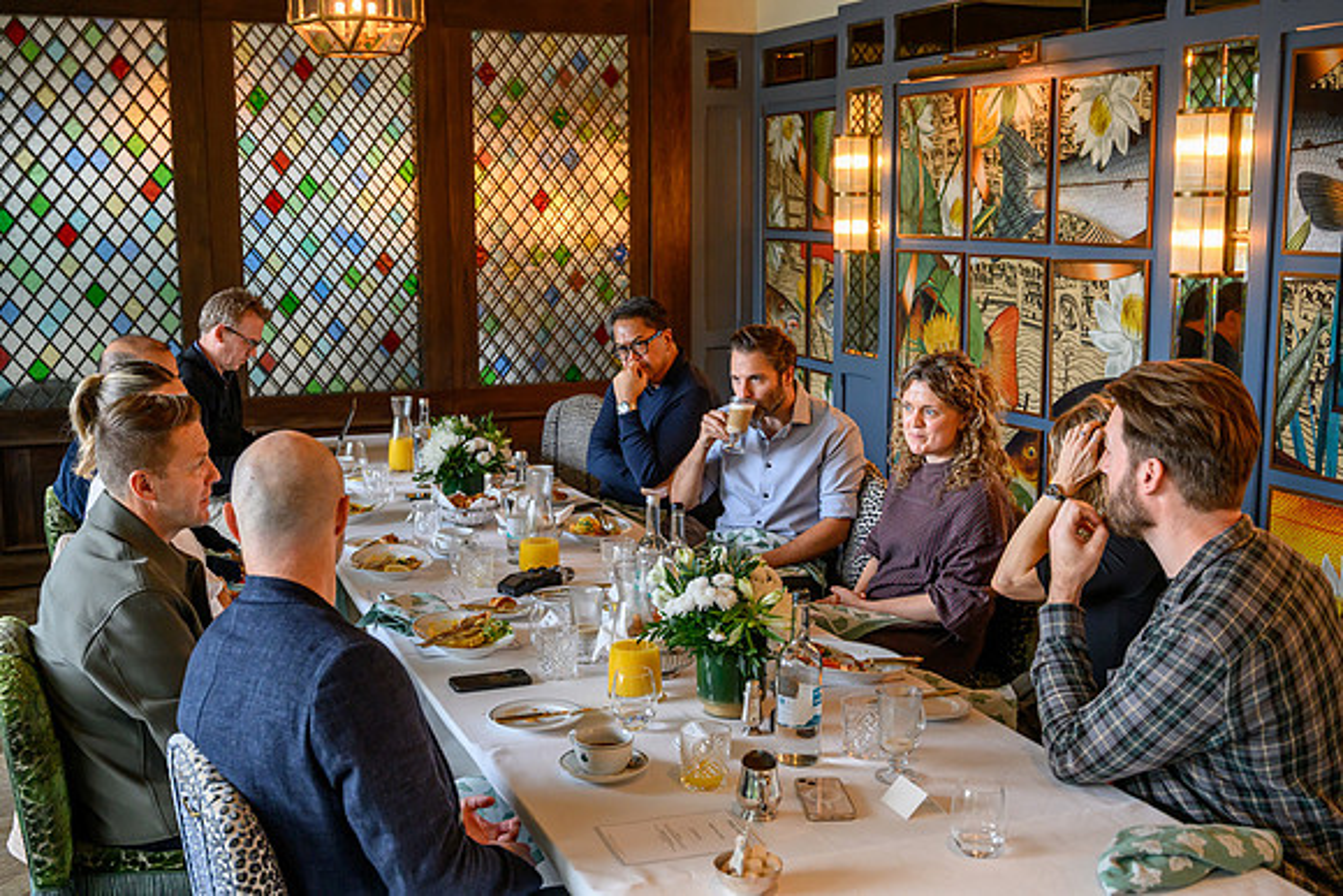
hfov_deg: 47.9
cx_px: 672
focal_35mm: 41
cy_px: 448
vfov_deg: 33.0
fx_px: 1513
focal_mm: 40
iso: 2200
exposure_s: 1/200
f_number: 5
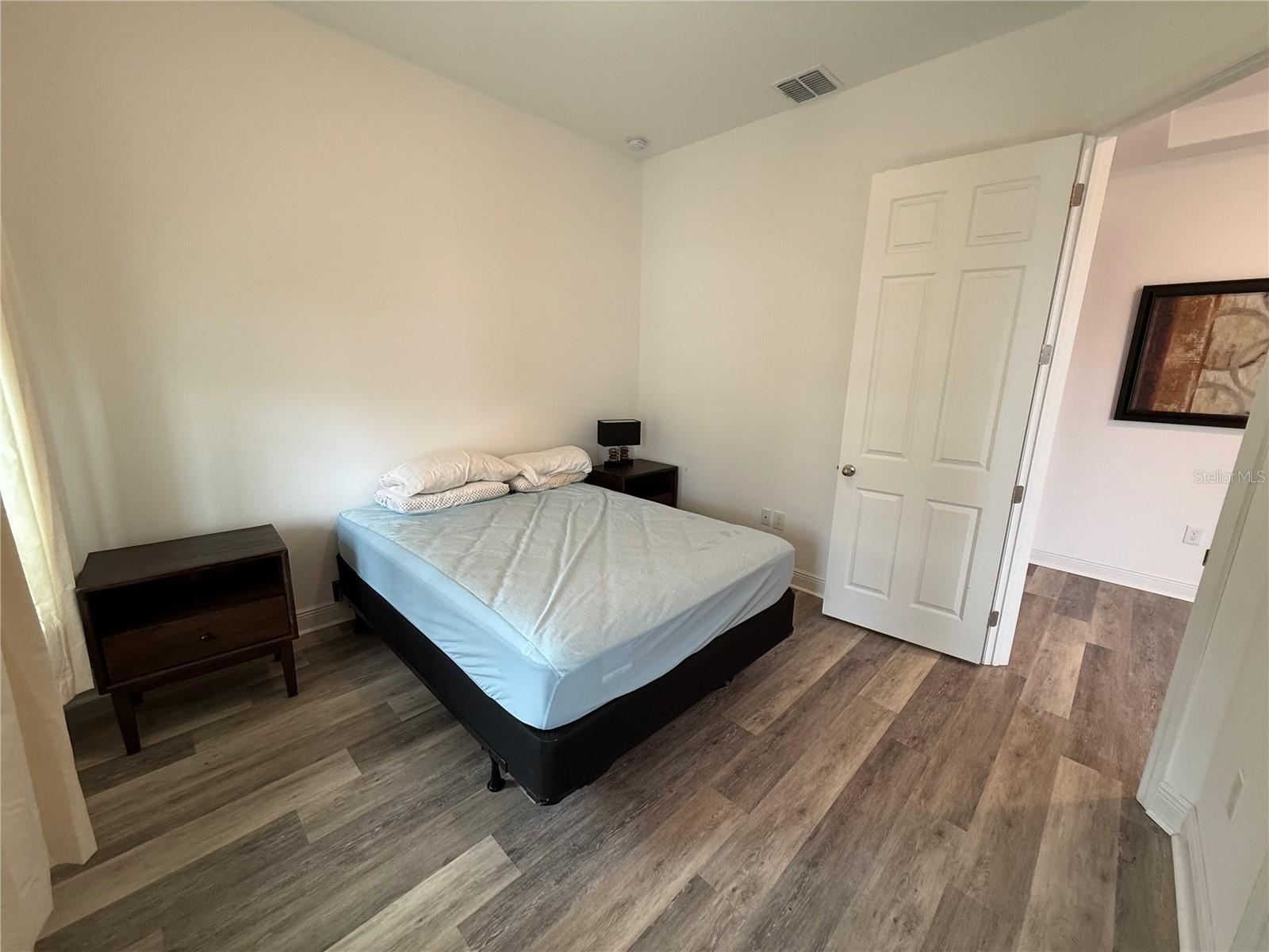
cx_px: 634
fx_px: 513
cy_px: 476
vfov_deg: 85.7
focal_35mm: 14
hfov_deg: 102.1
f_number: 2.2
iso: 200
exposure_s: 1/60
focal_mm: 2.22
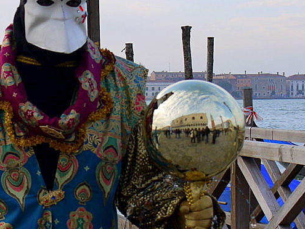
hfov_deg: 15.8
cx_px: -81
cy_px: 110
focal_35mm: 119
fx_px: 1048
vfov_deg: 12.4
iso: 100
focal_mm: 23
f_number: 5
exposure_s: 1/320
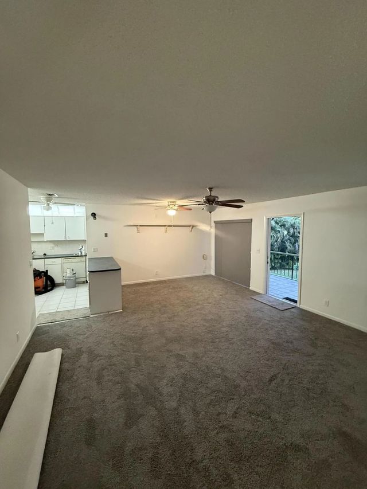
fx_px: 198
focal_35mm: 14
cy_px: 244
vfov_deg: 102.1
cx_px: 184
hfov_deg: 85.7
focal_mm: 2.22
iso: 500
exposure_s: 1/60
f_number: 2.2
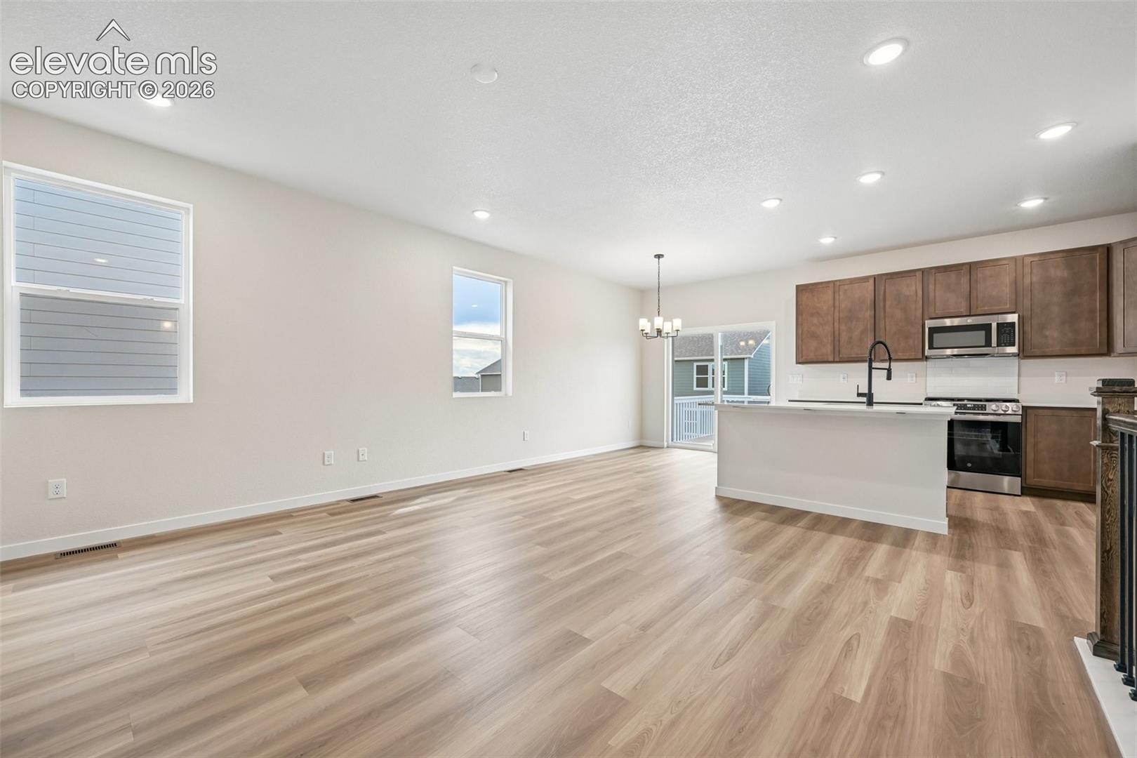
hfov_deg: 104.3
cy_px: 379
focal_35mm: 14
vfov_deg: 81.2
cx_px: 568
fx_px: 442
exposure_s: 1/15
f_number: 9
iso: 90
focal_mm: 14
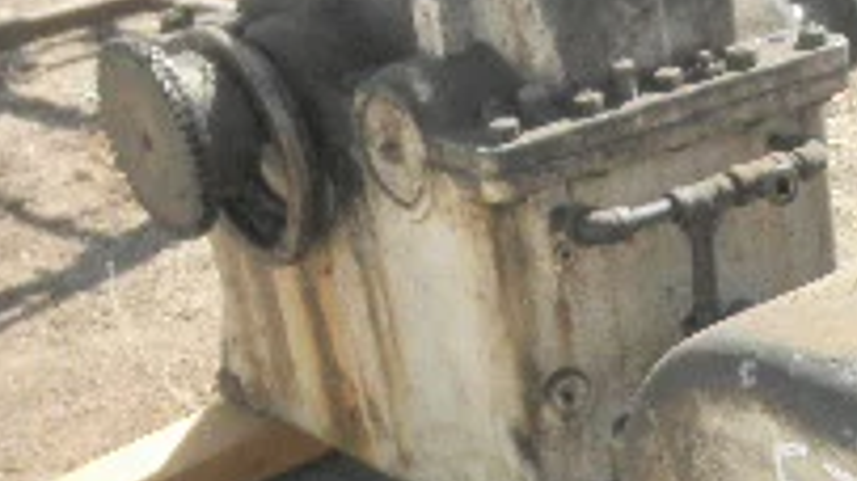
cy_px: 911
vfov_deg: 11.5
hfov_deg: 20.7
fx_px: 2181
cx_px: 1030
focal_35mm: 96
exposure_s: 1/500
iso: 64
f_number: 3
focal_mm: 5
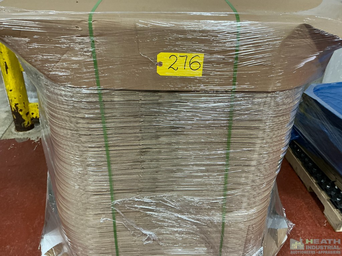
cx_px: 171
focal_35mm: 28
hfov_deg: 63.4
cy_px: 128
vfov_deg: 49.7
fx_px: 277
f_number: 1.8
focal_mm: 3
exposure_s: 1/60
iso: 200
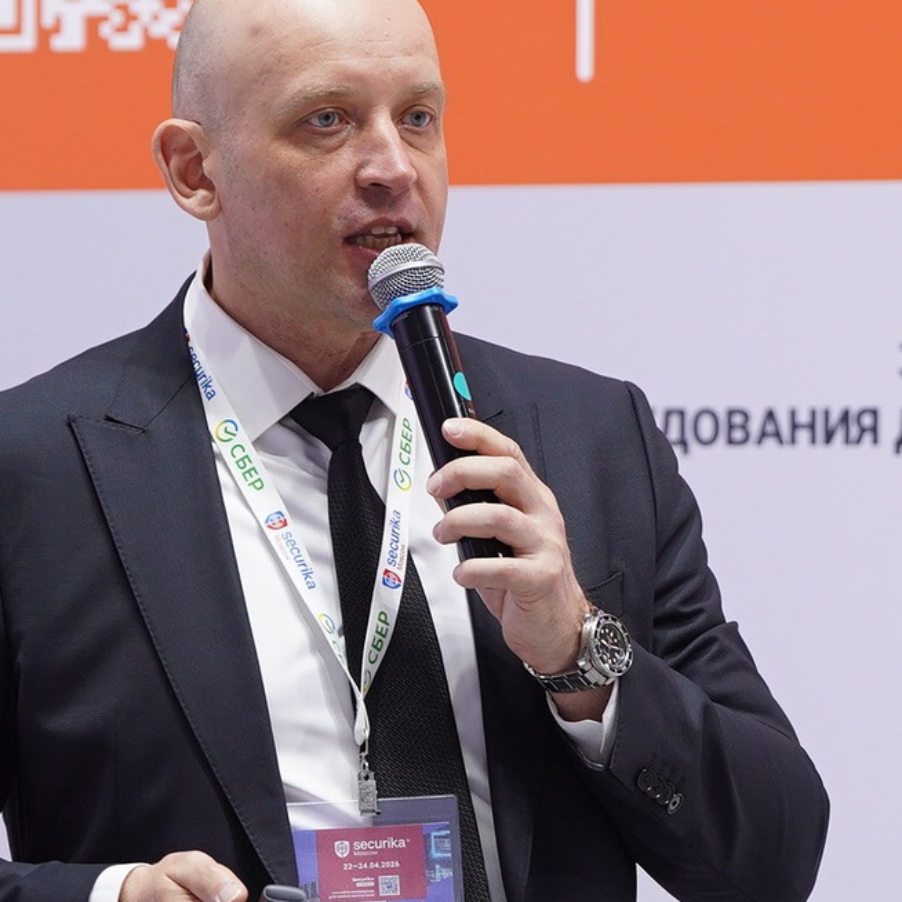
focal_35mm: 469
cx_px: 895
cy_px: 691
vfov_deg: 3.7
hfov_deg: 3.7
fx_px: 13826
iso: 500
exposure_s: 1/100
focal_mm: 141
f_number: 3.2
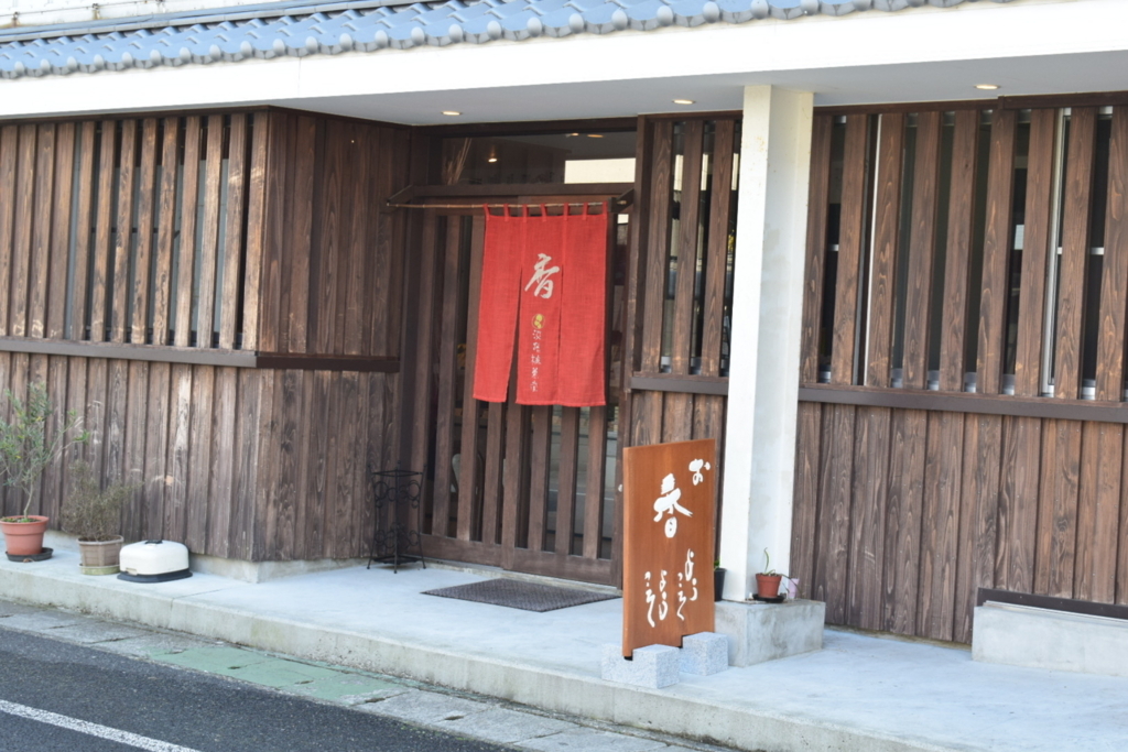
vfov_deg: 18.9
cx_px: 564
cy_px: 376
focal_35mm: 72
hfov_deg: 28.1
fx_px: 2256
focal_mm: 48
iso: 400
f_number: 8
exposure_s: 1/80
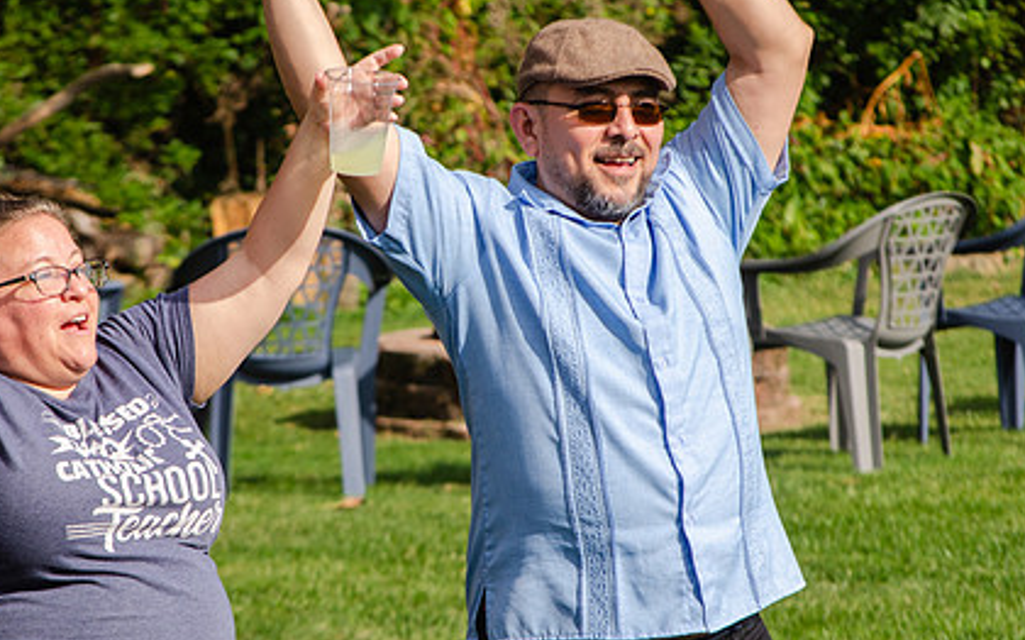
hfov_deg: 6.6
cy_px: 337
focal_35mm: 316
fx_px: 8823
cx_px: 417
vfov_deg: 4.2
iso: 200
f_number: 7.1
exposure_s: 1/800
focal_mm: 150
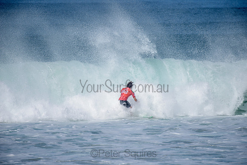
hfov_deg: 4.1
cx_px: 124
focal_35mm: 500
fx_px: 3431
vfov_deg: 2.8
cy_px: 82
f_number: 5.6
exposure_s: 1/2000
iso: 160
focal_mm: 500
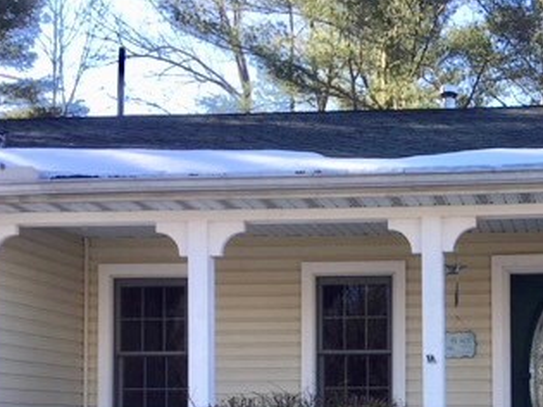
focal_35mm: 59
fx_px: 925
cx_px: 502
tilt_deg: +2.3
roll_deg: -0.1
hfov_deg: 31.0
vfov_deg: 23.8
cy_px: 398
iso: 25
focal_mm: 4.15
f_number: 2.2
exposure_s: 1/296
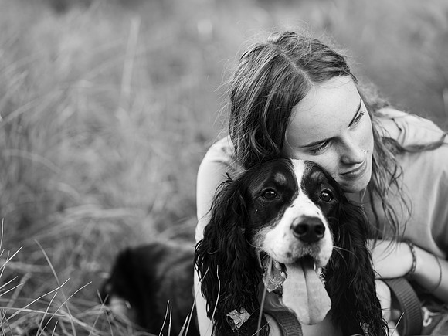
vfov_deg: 16.1
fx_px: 1191
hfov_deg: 21.3
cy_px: 168
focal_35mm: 92
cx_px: 224
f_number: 2.5
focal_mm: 85
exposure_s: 1/320
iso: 400
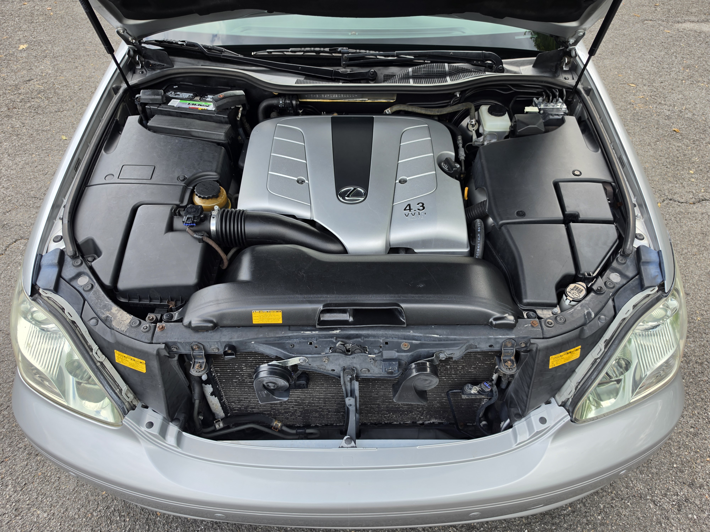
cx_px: 355
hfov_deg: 73.9
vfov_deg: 58.9
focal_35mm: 23
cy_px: 266
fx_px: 472
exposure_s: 1/201
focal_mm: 6.5
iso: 10
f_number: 1.4
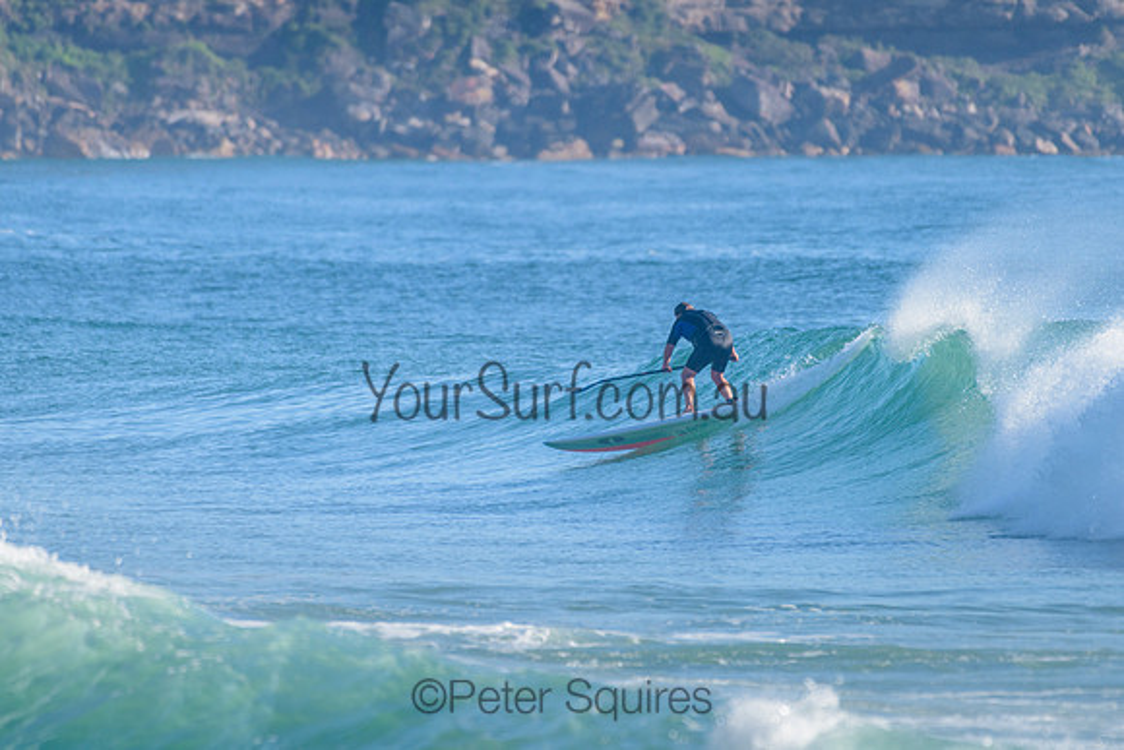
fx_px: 19143
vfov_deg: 2.2
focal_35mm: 613
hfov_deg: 3.4
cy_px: 342
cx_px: 613
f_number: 5.6
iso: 280
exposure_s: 1/2000
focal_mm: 500
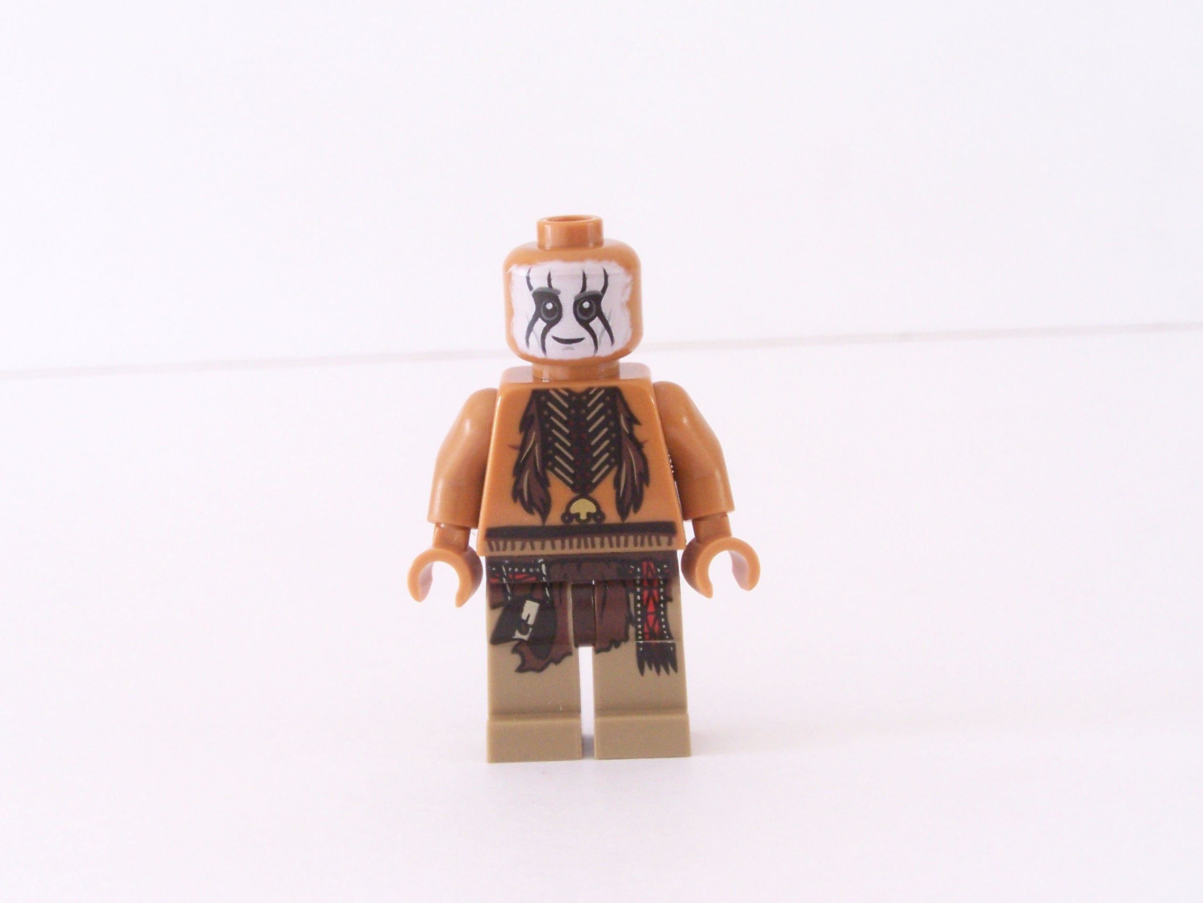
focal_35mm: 68
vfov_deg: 21.6
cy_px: 446
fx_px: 2363
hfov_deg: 28.6
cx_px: 606
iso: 200
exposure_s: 1.5
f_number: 7.1
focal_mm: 11.1
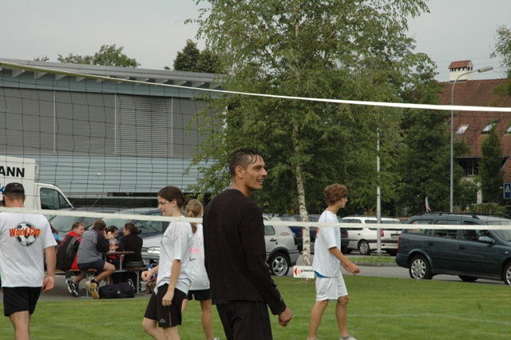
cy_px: 170
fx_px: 1489
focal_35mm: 105
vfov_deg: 13.0
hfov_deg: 19.5
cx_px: 256
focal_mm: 70
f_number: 11
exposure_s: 1/500
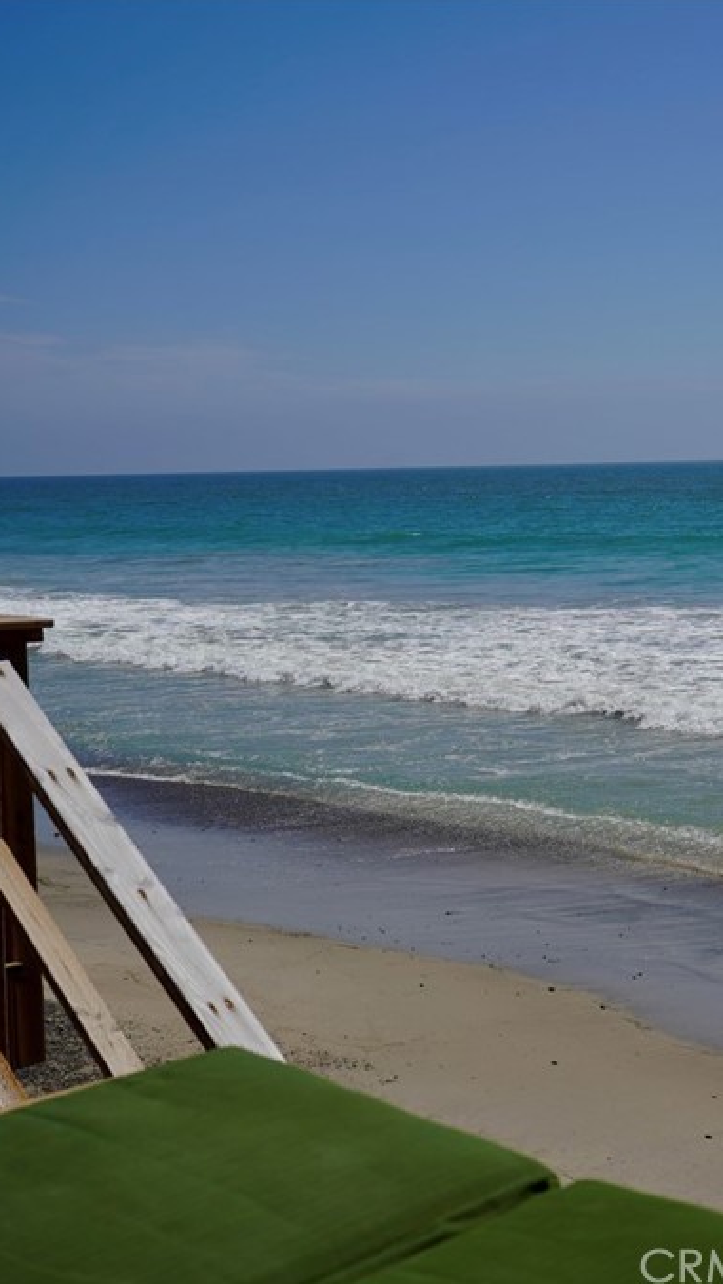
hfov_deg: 21.8
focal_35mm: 54
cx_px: 634
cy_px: 644
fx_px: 1839
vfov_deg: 38.5
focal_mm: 34
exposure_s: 1/2000
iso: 100
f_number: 5
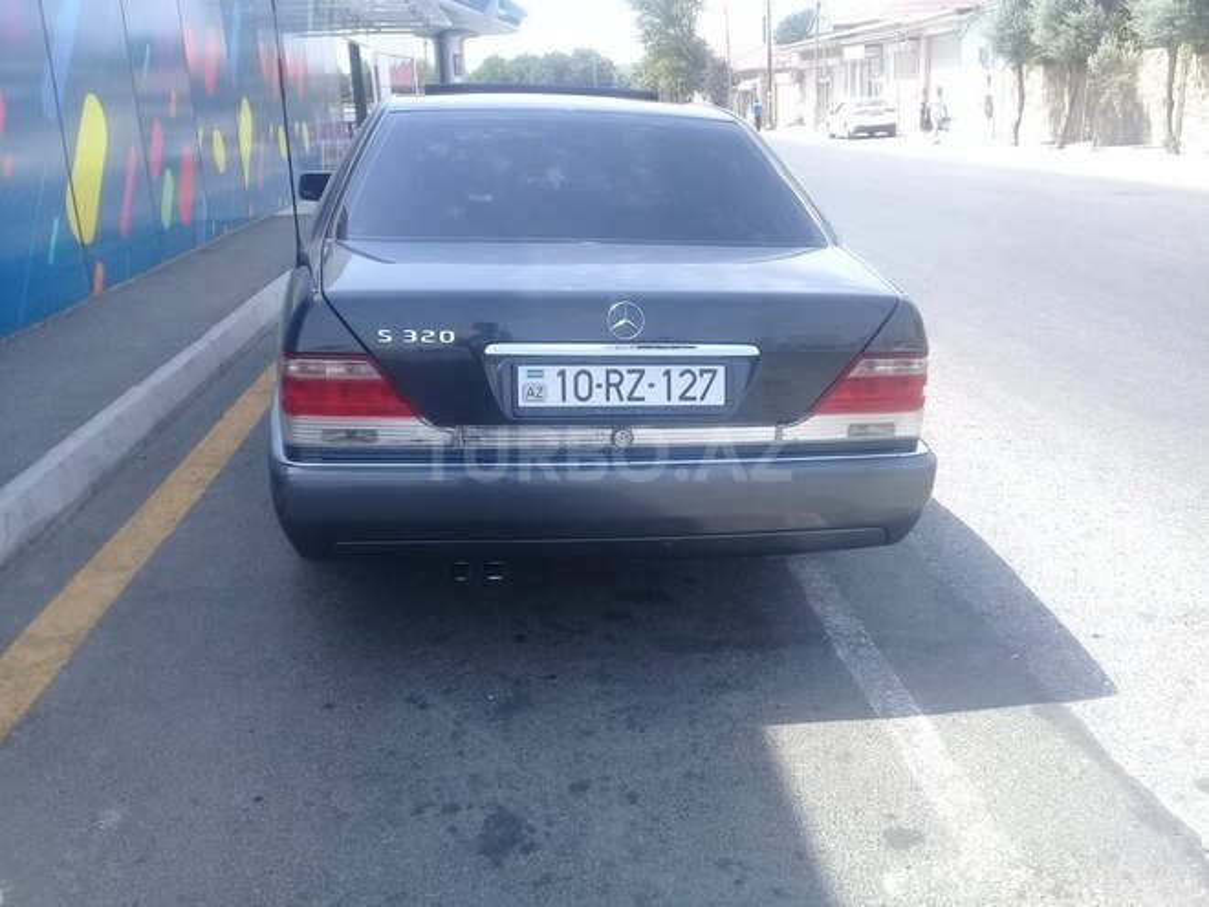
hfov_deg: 58.4
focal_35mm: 31
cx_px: 604
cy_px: 454
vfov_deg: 45.4
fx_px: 1083
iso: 50
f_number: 2.2
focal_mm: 3.3
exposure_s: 1/396
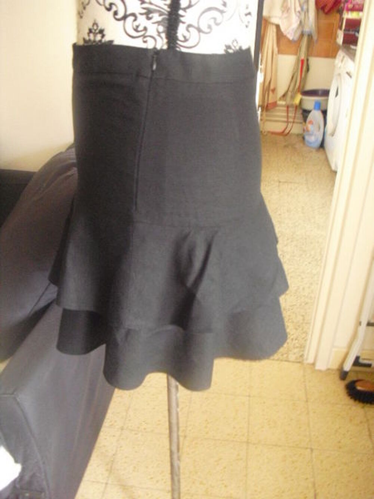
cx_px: 187
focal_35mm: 36
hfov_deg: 39.7
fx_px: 519
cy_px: 250
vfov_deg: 51.4
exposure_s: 1/8
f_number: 3.1
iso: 800
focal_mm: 6.3
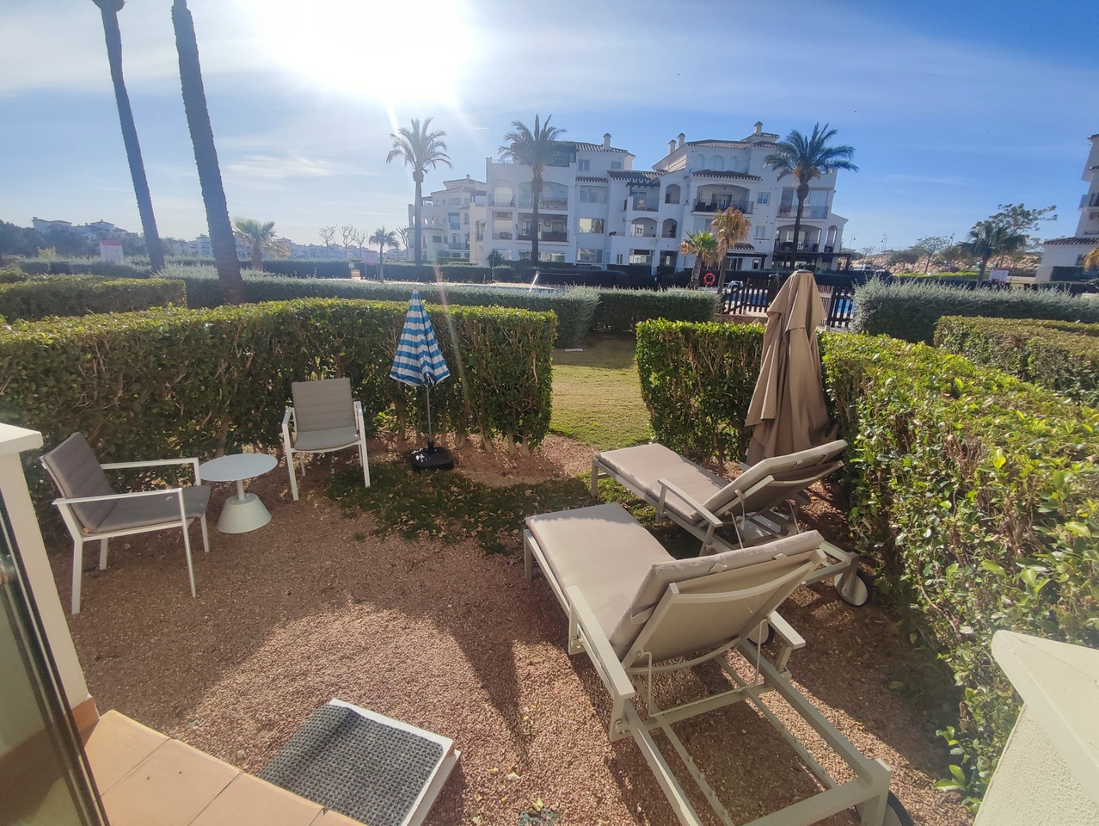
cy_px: 413
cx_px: 550
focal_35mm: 16
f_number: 2.2
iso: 50
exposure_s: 1/3400
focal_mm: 1.65
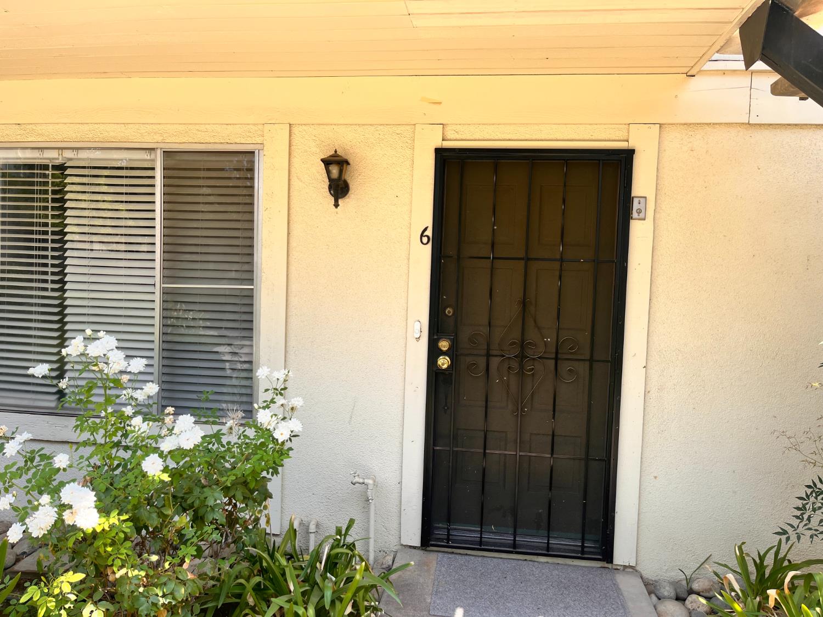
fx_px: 618
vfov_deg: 53.1
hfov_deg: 67.3
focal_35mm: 26
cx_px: 412
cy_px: 308
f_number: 1.6
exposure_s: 1/592
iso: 50
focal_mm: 5.1
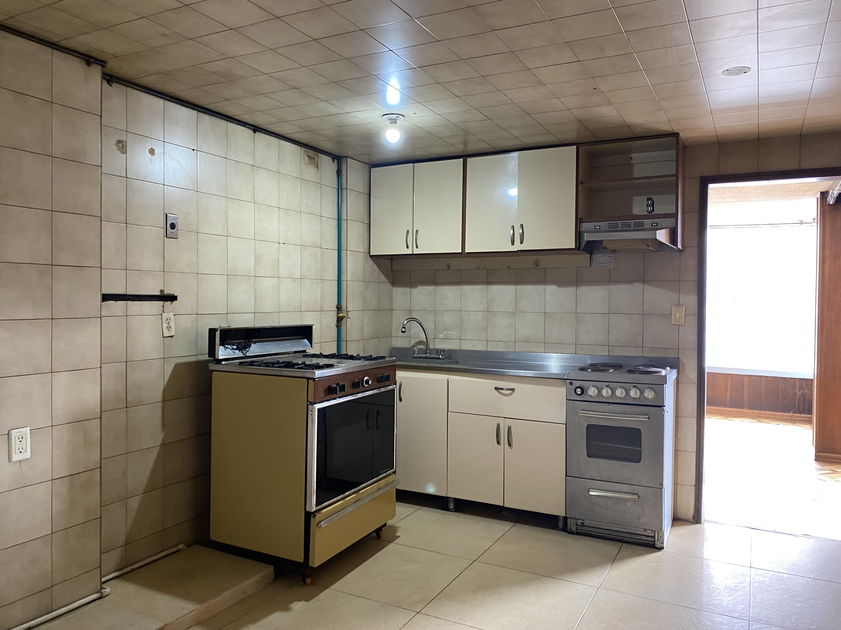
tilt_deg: +2.0
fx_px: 632
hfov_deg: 67.3
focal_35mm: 26
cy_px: 315
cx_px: 420
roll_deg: +0.5
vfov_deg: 53.1
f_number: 1.8
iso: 200
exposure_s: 1/60
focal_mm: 4.25
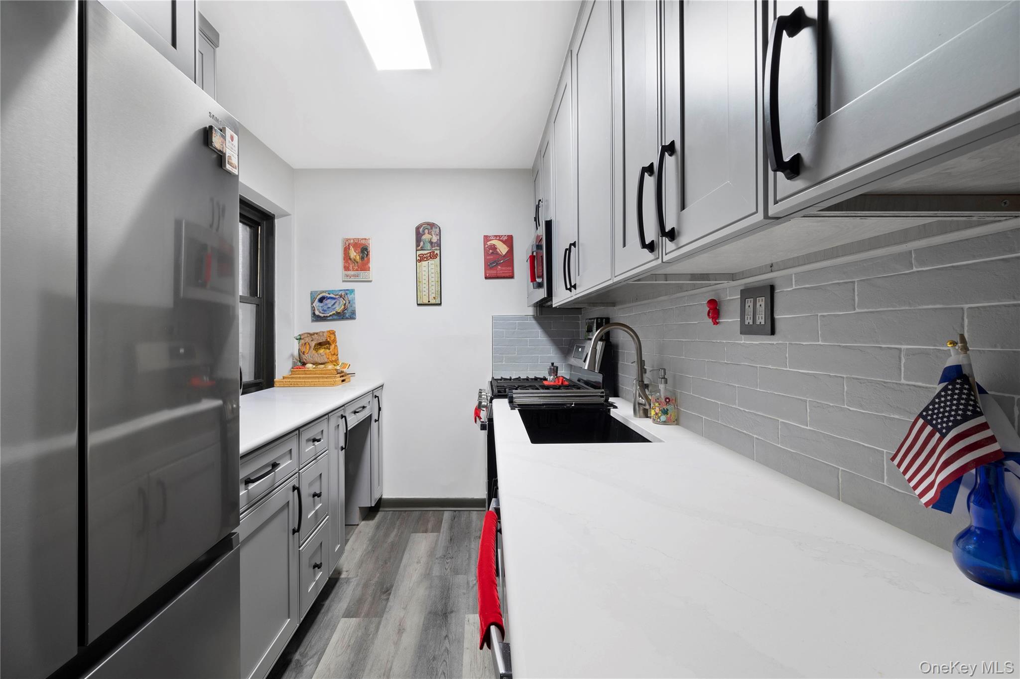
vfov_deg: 81.1
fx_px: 396
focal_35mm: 14
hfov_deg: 104.3
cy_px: 340
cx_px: 510
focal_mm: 14
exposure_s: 1.6
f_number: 11
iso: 400
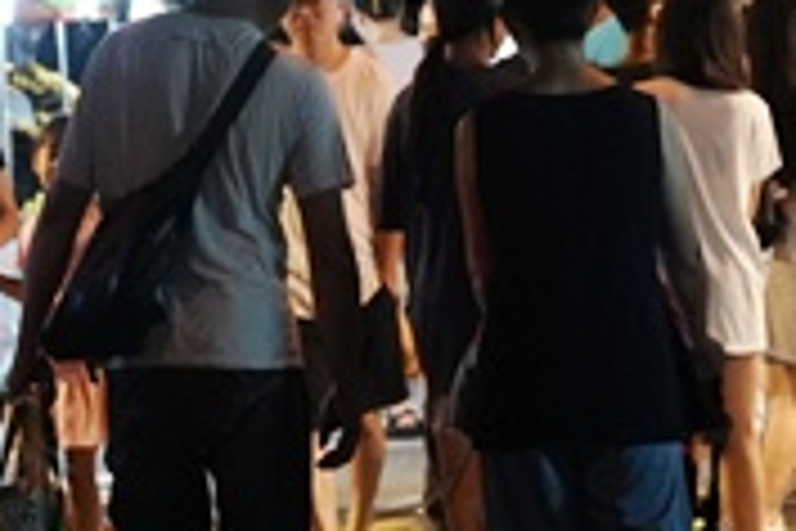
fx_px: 6693
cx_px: 648
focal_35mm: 303
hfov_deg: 6.8
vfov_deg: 4.5
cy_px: -209
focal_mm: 52.3
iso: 4000
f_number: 5
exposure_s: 1/125
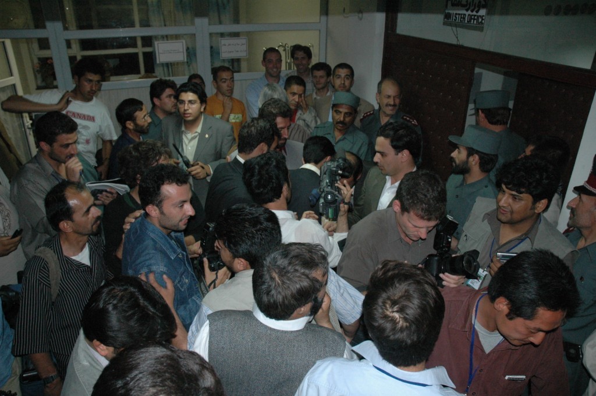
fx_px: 447
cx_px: 298
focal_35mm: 27
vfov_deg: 47.9
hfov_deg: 67.4
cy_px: 198
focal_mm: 18
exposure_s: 1/60
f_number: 4.5
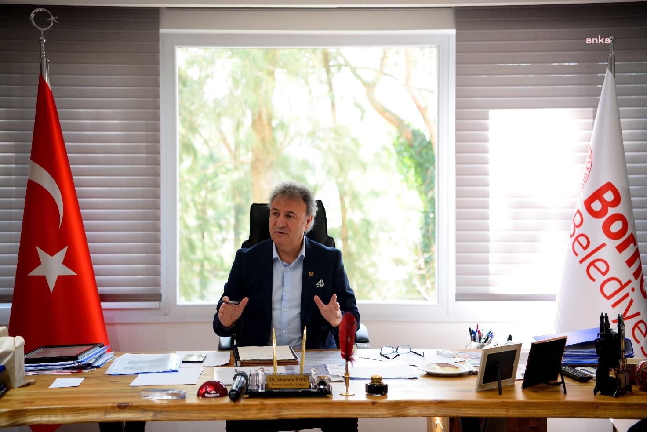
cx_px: 324
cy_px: 216
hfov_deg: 39.6
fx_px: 899
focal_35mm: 50
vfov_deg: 27.0
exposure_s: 1/100
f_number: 2.8
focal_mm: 50
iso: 640
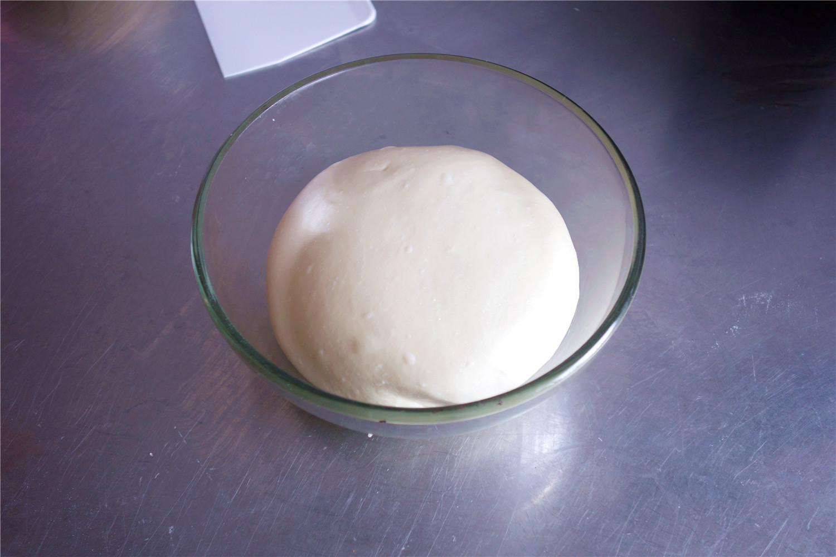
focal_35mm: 38
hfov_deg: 50.7
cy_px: 278
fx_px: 882
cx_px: 418
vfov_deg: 35.1
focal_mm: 14.23
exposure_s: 1/40
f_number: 2.8
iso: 250
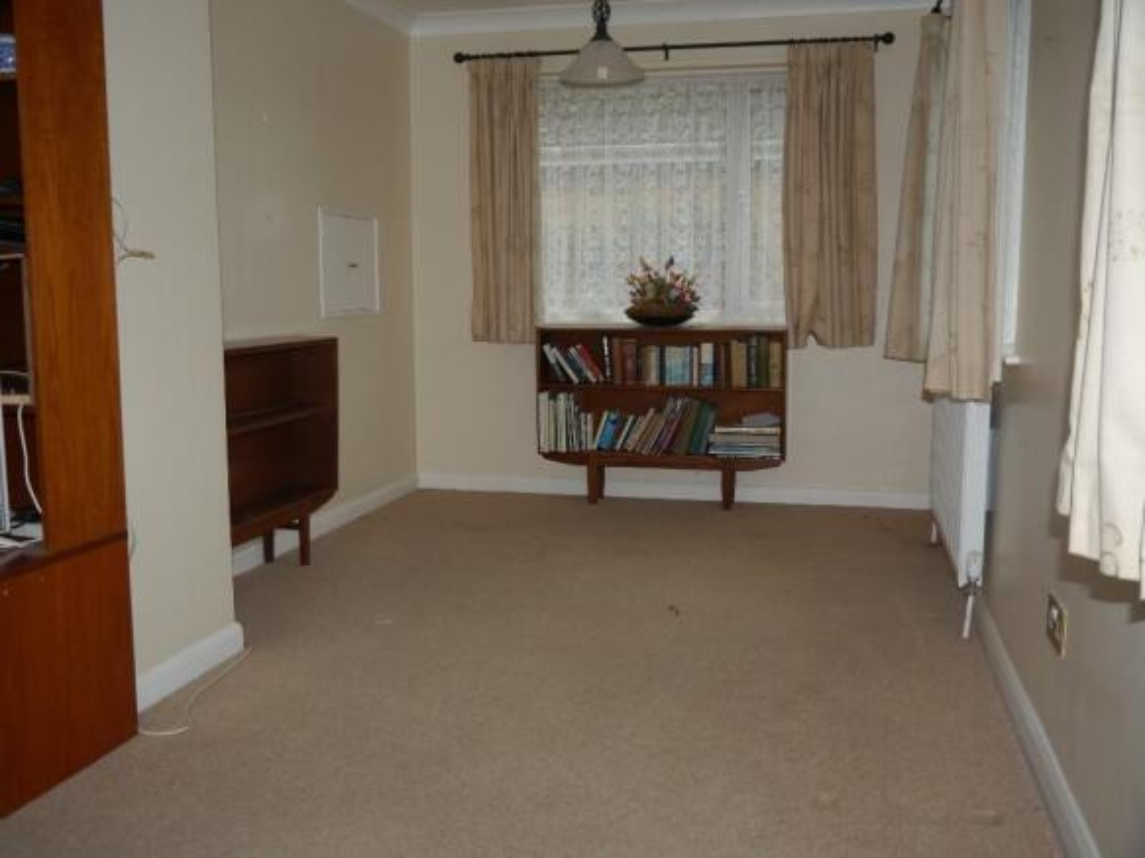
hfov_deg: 51.4
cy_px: 429
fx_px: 1191
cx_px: 572
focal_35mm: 36
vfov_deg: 39.6
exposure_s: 1/60
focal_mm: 18
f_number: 4.1
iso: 160
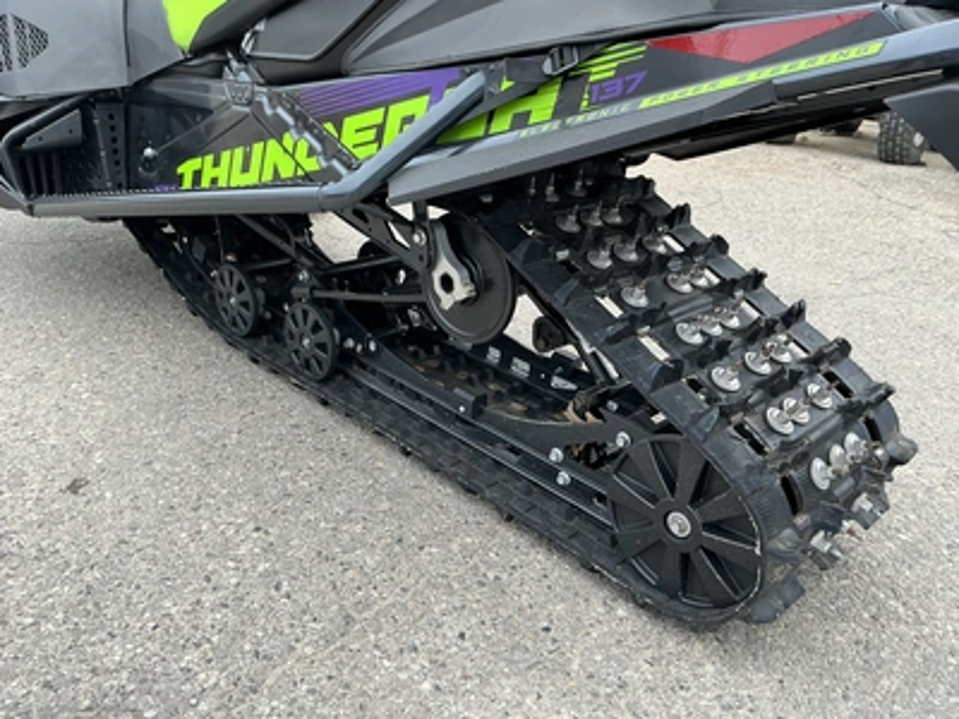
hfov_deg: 63.4
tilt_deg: -20.7
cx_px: 480
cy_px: 360
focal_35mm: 28
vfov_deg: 49.7
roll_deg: -6.9
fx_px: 776
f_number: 1.8
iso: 25
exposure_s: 1/122
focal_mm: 3
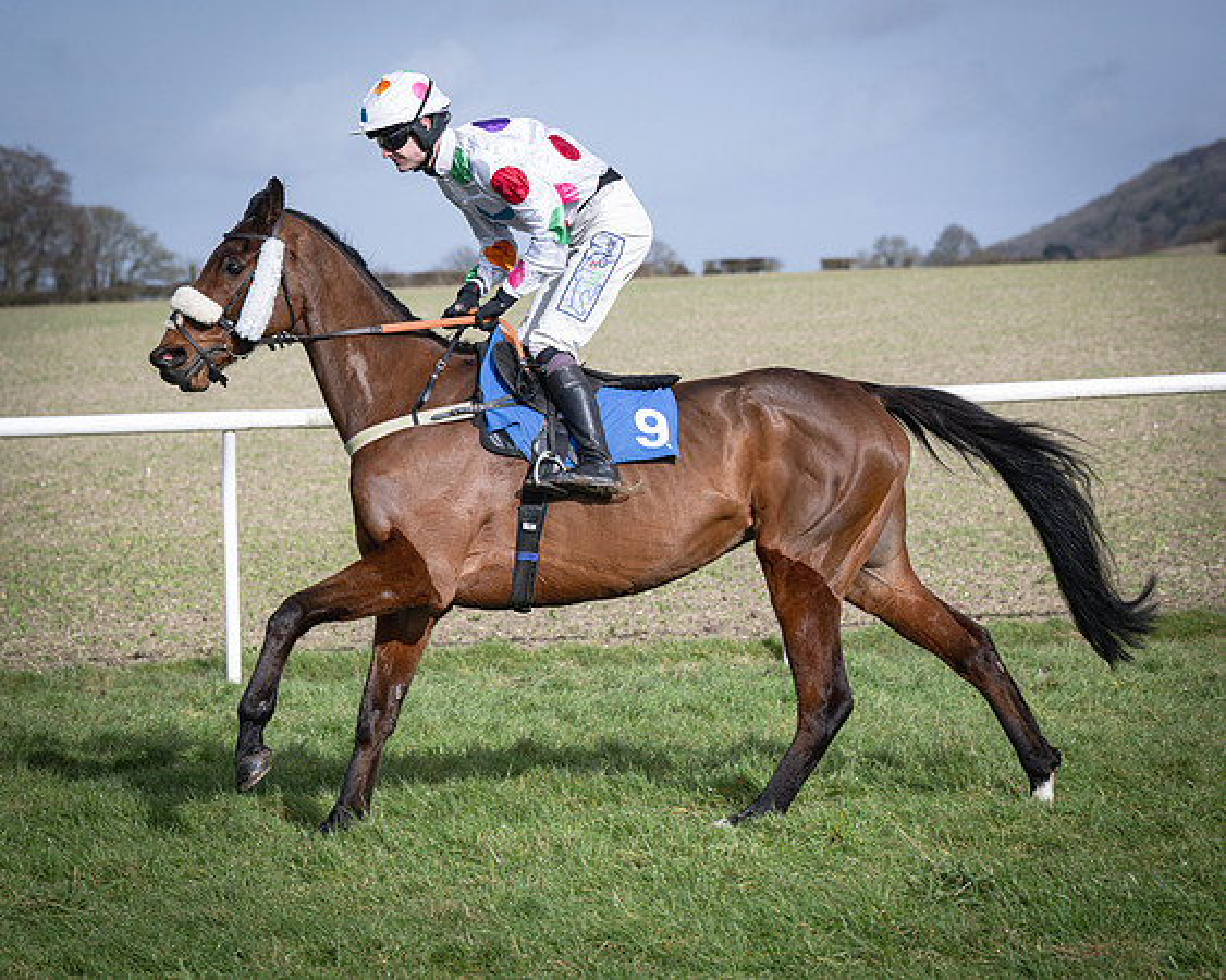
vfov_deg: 11.3
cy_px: 515
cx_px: 597
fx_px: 4949
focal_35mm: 136
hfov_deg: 14.1
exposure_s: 1/2000
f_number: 5.6
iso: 400
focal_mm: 110
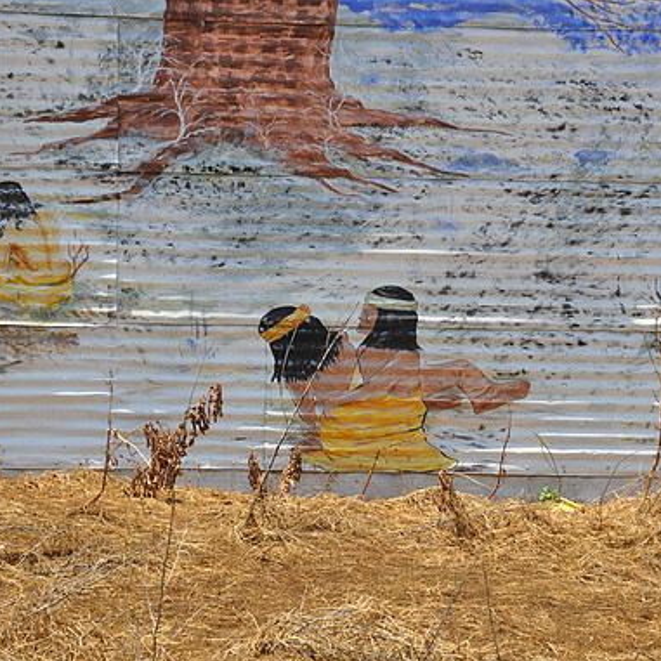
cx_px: 402
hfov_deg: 14.5
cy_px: 332
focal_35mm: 120
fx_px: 2592
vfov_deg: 14.5
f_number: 8
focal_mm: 62
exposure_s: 1/250
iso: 200
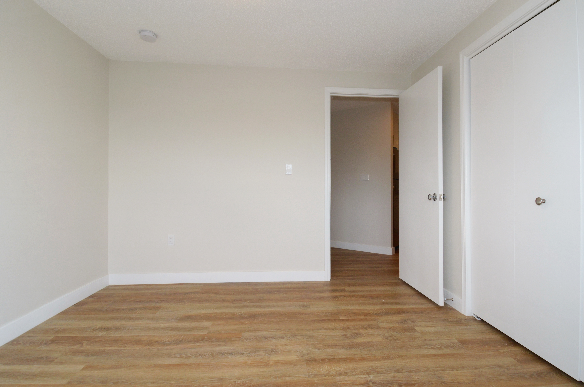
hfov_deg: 90.1
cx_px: 292
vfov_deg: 67.1
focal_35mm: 18
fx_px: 291
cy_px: 194
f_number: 7.1
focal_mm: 12
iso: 500
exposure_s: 1/125
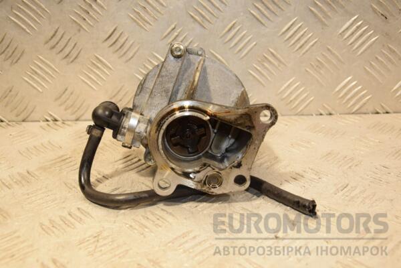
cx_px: 200
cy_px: 134
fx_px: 501
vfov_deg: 29.9
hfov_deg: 43.6
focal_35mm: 45
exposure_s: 1/200
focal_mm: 30
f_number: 5.6
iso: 800
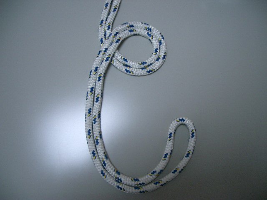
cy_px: 100
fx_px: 270
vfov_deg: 40.7
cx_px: 134
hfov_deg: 52.6
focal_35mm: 35
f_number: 2.6
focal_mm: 5.8
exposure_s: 1/60
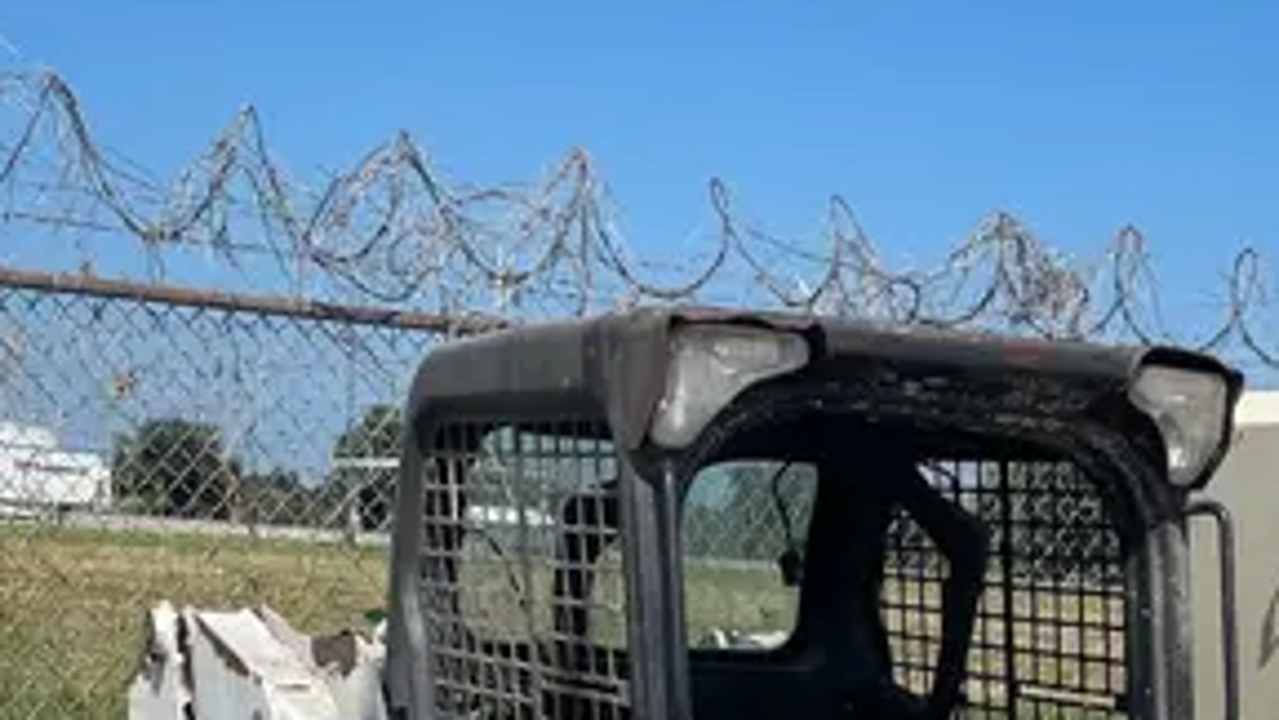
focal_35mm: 72
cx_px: 946
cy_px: 1082
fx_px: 2442
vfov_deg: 15.5
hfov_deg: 28.9
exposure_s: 1/4831
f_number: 1.6
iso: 32
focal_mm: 4.2
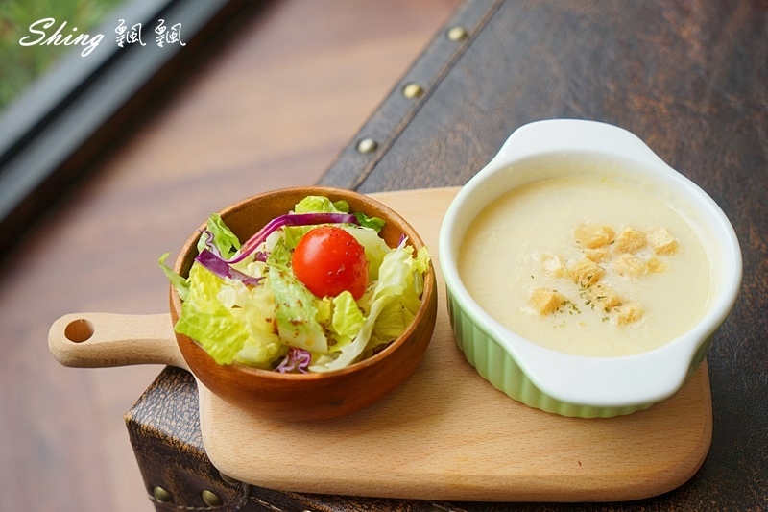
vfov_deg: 25.5
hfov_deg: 37.5
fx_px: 1130
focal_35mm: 53
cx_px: 384
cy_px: 256
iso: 100
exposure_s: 1/80
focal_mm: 53
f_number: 5
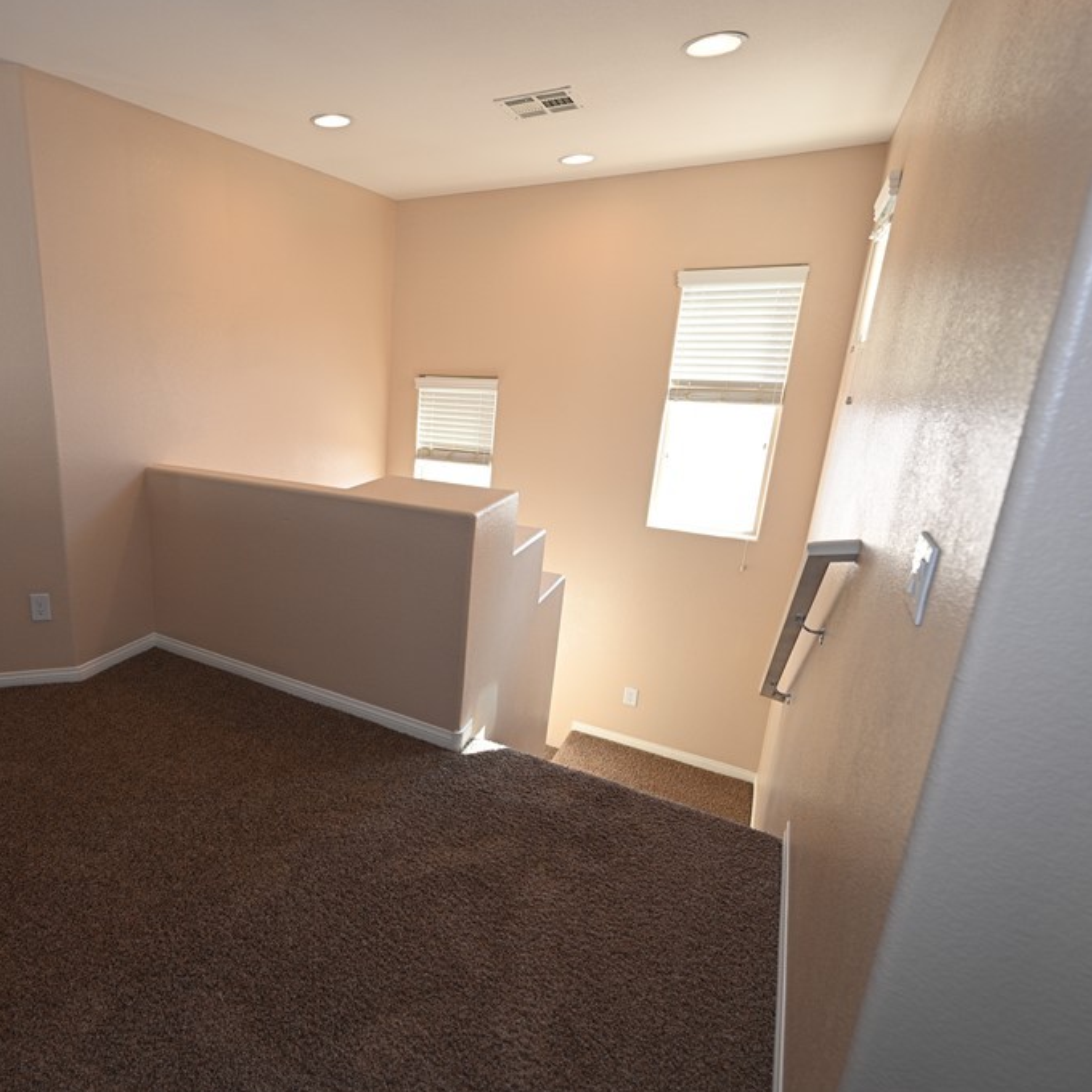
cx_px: 323
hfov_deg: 74.1
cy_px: 536
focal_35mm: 19
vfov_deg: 77.7
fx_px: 678
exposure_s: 1/60
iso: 360
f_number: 4
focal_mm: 14
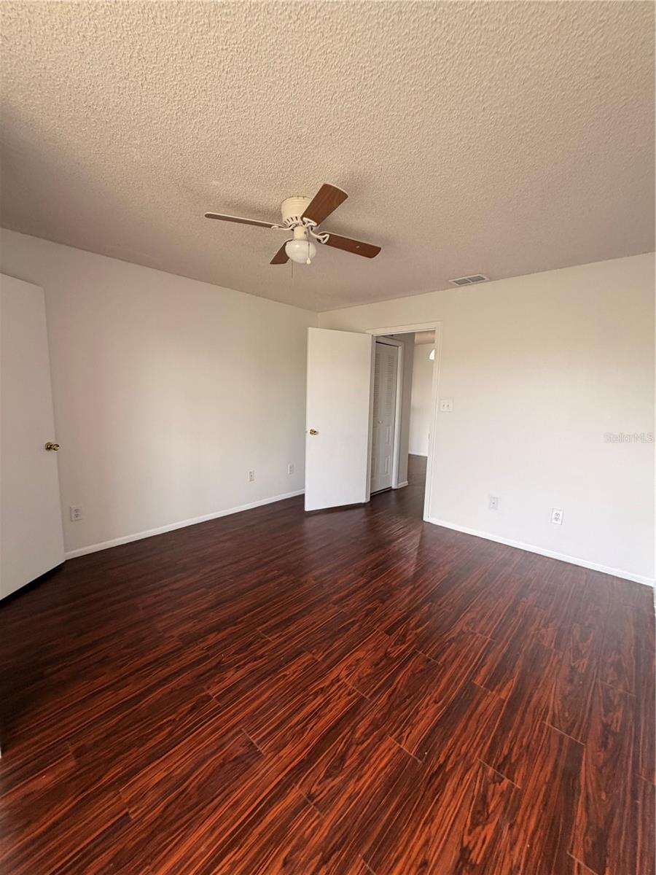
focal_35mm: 14
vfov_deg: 102.1
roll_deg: -2.0
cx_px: 328
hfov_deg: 85.7
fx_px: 354
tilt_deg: -7.7
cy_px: 438
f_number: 2.2
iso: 160
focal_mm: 2.22
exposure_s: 1/60
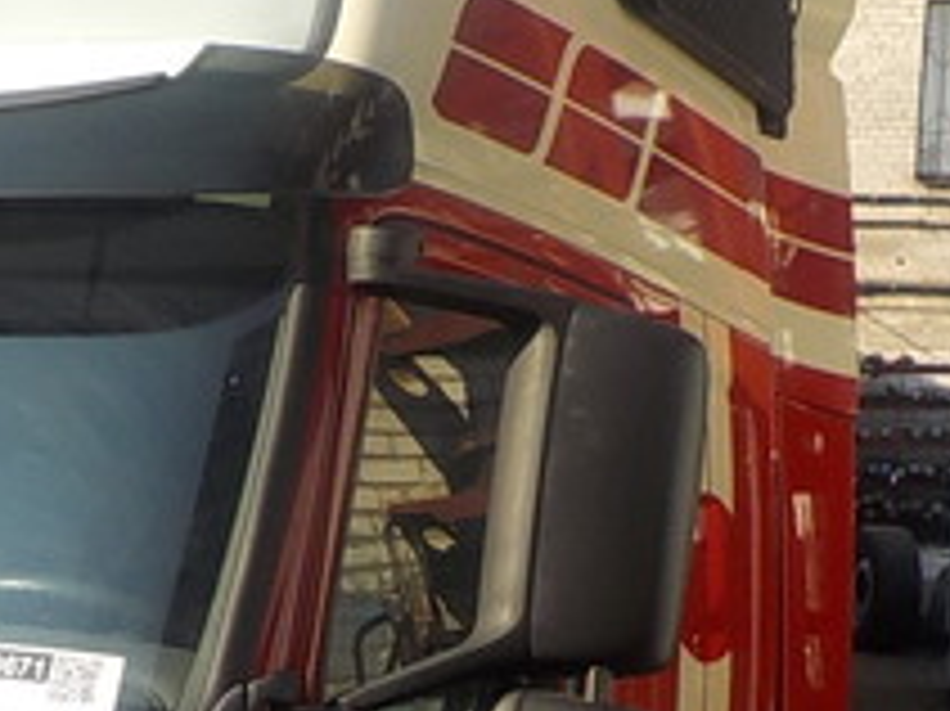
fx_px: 2496
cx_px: 126
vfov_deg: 16.0
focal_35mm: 91
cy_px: 621
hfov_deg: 21.2
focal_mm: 4.1
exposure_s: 1/640
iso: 125
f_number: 3.3
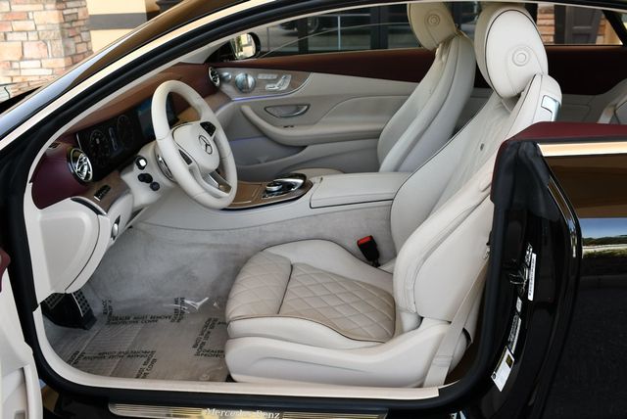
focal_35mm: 36
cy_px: 210
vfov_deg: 36.9
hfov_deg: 53.1
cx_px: 314
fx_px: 628
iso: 400
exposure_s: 1/250
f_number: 5
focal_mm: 18
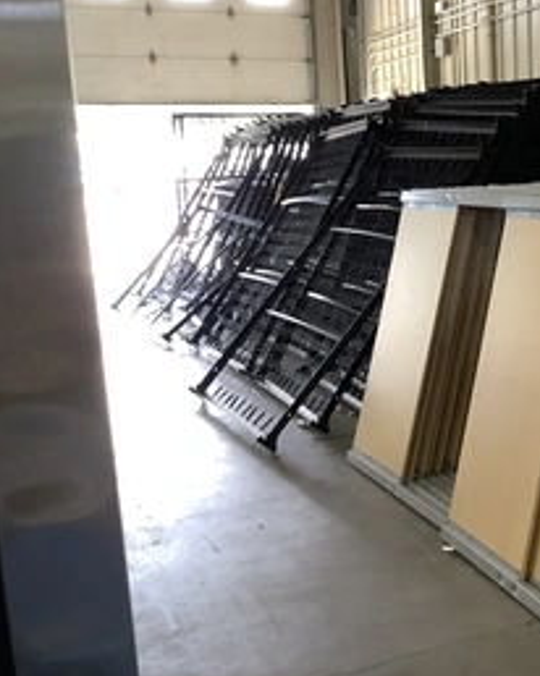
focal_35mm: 47
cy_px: 304
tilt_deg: -9.7
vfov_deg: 39.5
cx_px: 519
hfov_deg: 30.2
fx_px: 940
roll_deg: +0.9
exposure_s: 1/60
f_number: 2.4
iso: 160
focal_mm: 3.3
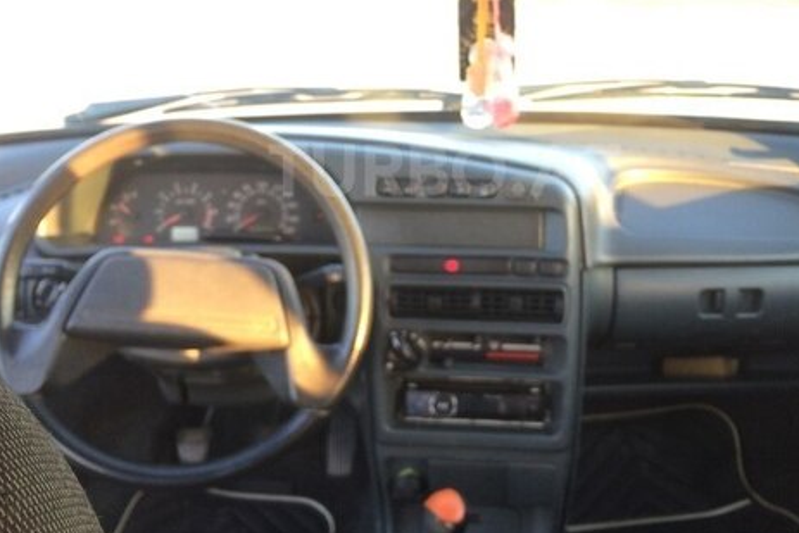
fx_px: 955
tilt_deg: -13.6
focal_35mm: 43
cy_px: 170
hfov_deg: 45.3
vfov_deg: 30.9
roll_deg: -1.4
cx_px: 445
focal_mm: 4.15
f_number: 2.2
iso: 50
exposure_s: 1/30
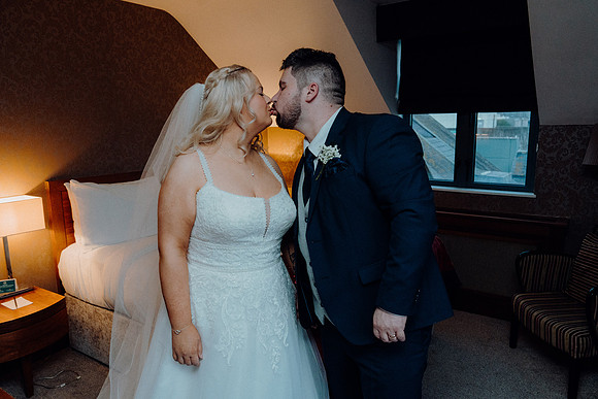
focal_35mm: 27
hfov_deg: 67.4
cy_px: 200
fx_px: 449
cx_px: 299
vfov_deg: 48.0
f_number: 5
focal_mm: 27
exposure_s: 1/160
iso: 2500
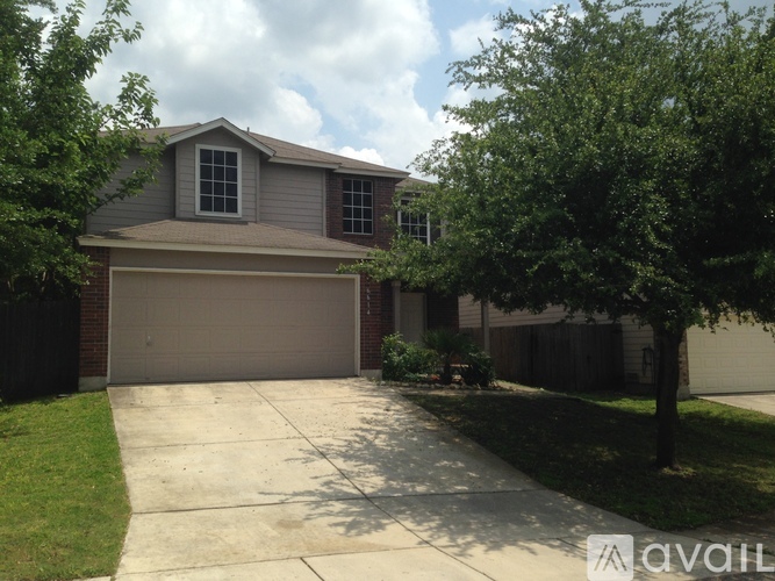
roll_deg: -2.2
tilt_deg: +6.2
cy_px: 290
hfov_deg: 55.4
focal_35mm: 33
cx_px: 388
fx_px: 739
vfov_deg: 42.9
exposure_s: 1/2857
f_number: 2.4
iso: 50
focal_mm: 4.12
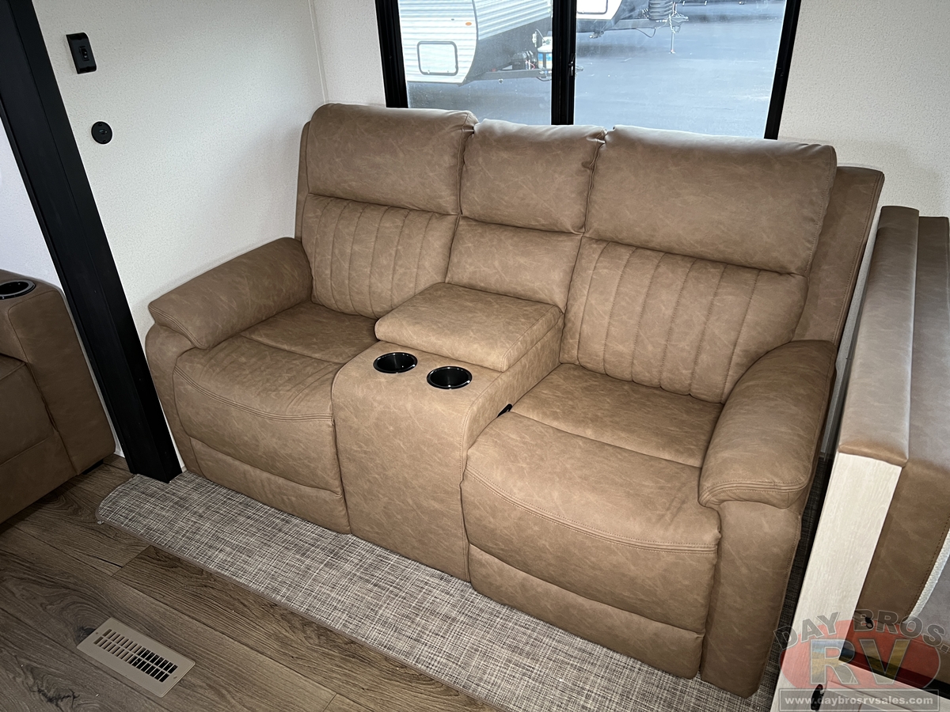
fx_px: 714
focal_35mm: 26
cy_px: 356
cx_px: 475
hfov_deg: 67.3
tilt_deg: -30.9
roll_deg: +3.9
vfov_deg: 53.1
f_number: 1.5
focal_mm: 5.7
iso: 125
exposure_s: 1/70
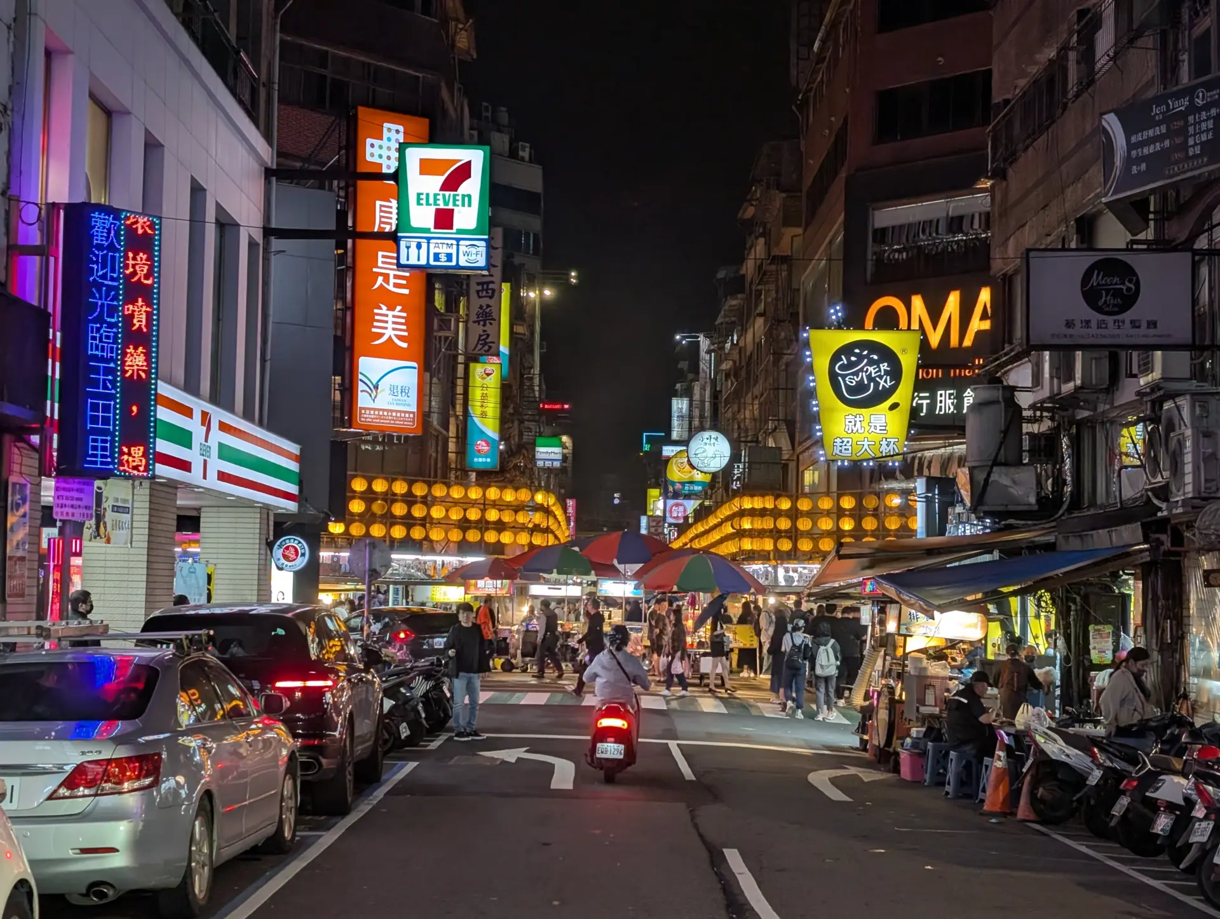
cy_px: 460
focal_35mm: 49
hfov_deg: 38.9
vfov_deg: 29.8
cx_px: 610
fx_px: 1730
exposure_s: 1/100
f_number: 1.68
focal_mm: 6.9
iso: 84
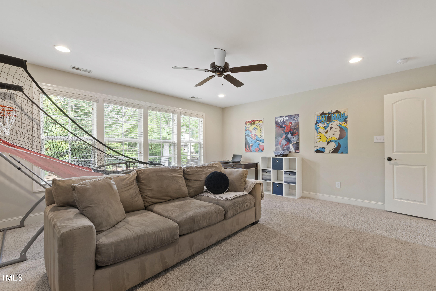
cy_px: 146
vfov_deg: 77.3
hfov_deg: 100.4
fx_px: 182
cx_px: 218
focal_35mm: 15
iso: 100
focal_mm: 10
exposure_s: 2
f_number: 9
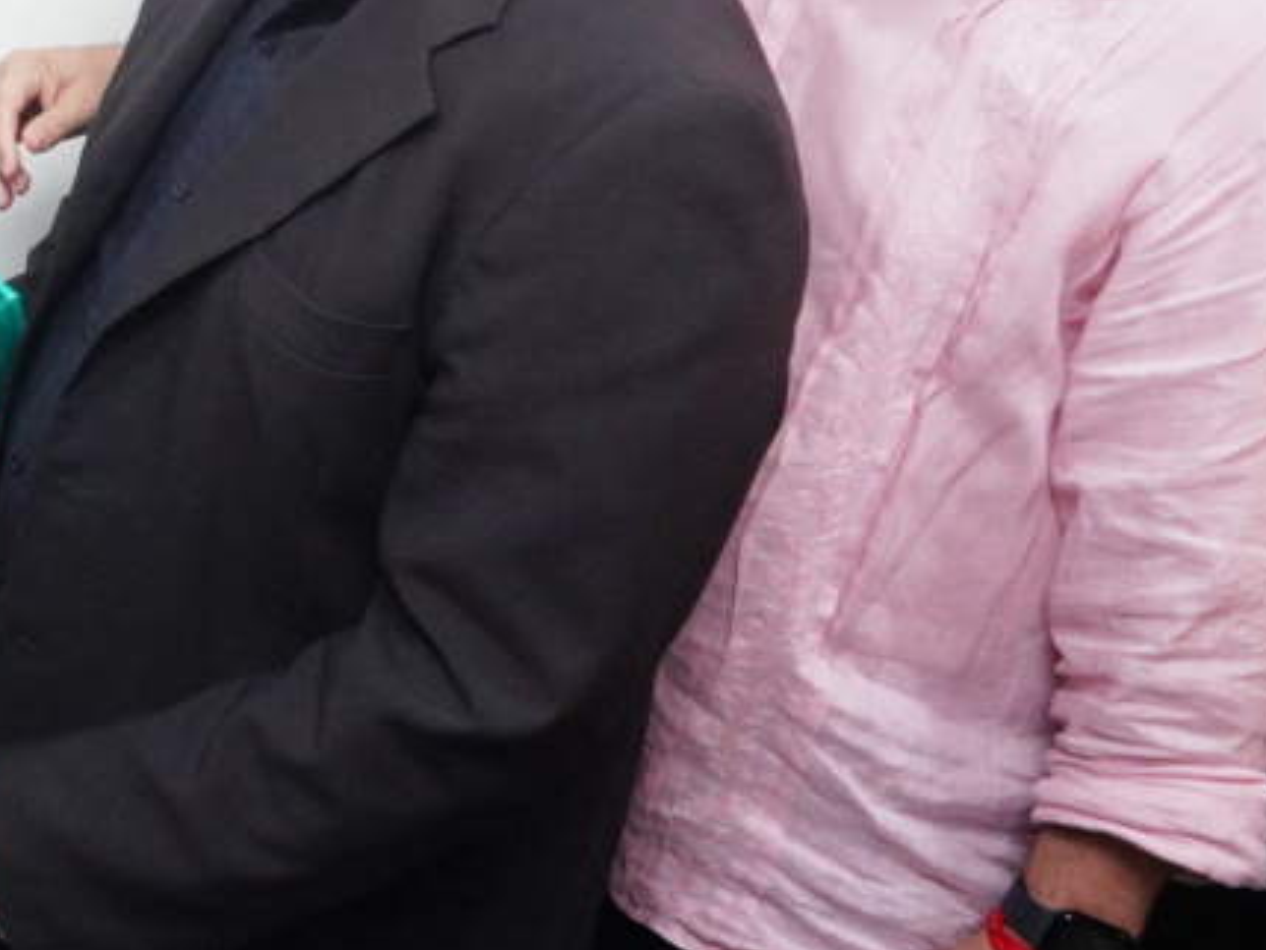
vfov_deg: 24.5
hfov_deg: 28.0
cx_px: -342
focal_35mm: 58
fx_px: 2122
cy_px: 100
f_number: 8
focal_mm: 16
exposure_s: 1/125
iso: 6400
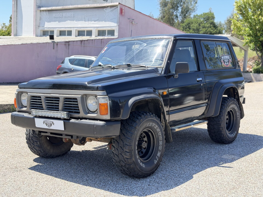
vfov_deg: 30.3
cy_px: 98
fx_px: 365
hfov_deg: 39.7
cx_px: 132
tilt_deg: -5.9
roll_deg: -3.0
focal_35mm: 48
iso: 100
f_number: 1.78
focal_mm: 6.76
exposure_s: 1/687
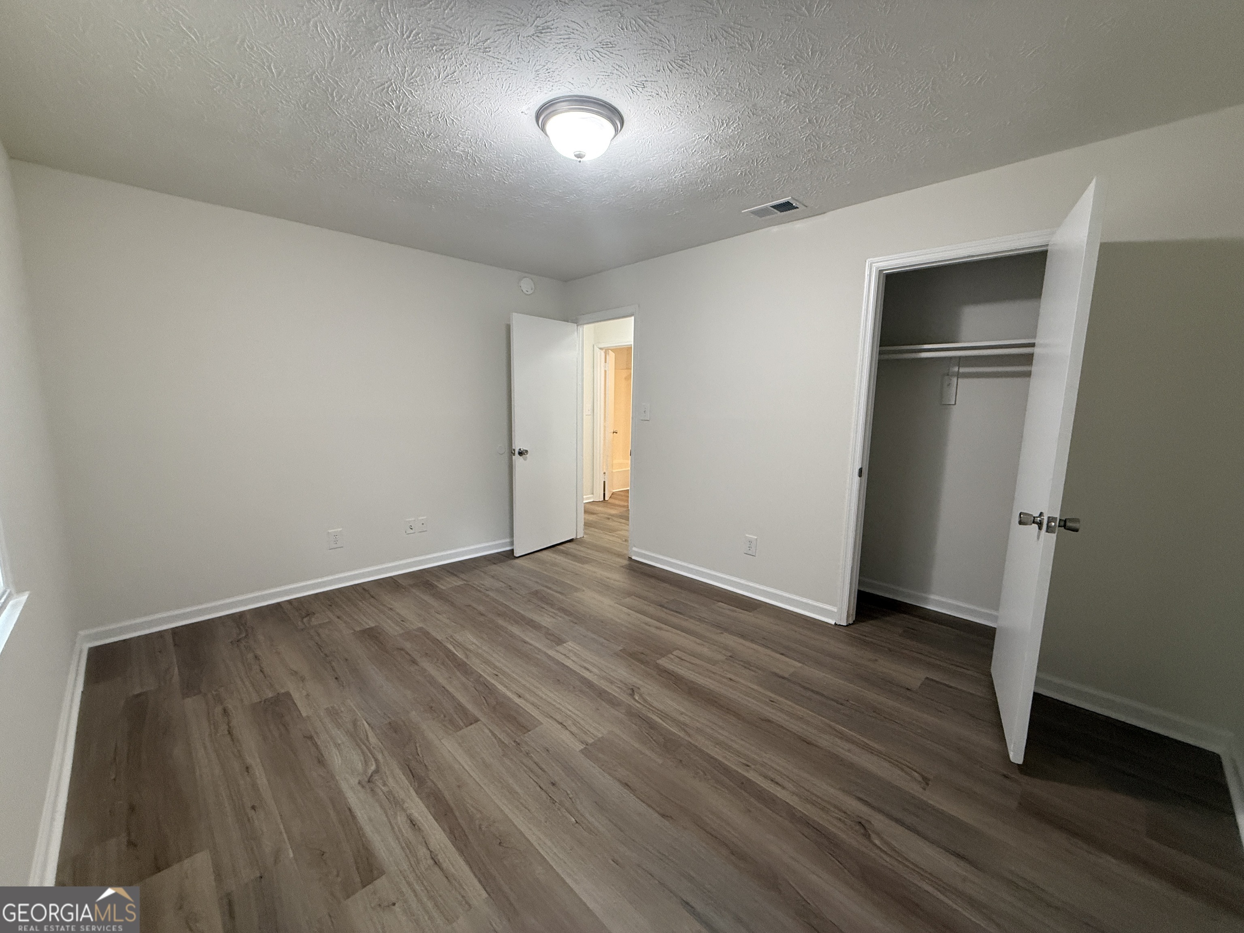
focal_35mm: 14
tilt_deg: -7.7
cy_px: 466
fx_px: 503
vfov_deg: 85.7
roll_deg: -0.8
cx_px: 622
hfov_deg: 102.1
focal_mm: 2.22
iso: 250
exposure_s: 1/60
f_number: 2.2
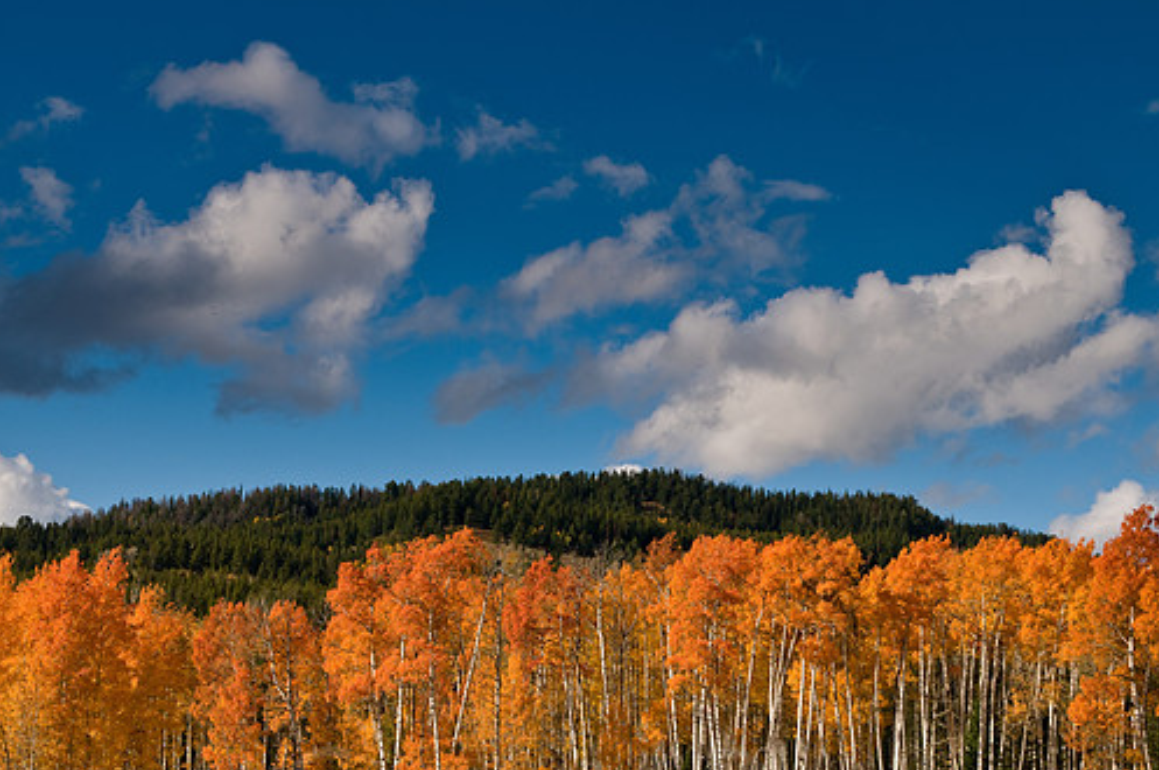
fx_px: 2701
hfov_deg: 24.2
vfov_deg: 16.2
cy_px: 430
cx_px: 508
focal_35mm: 84
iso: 100
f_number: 8
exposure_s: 1/200
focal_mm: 48
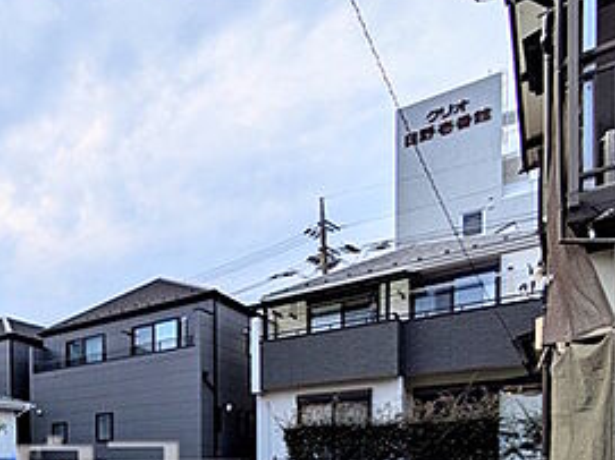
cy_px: 476
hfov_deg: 45.3
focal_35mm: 31
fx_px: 551
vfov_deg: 39.2
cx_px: -48
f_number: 2.2
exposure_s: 1/1852
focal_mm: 1.83
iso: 47
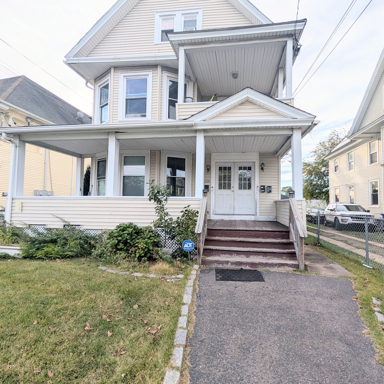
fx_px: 188
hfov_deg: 90.7
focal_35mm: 15
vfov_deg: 91.1
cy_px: 196
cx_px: 215
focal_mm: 2.02
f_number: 1.7
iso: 54
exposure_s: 1/2342
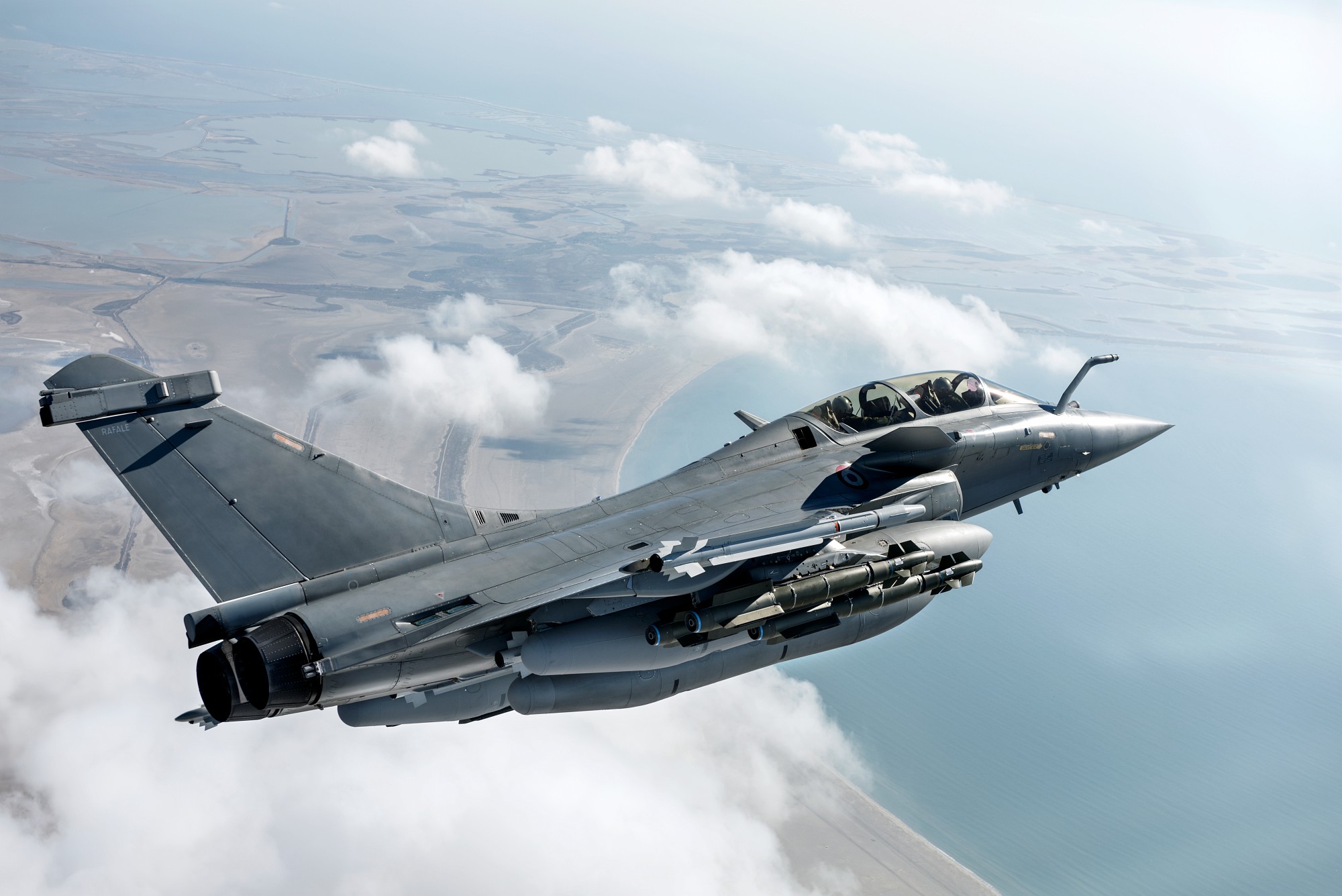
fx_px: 2088
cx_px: 671
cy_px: 448
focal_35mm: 56
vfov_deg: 24.2
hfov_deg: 35.6
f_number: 6.3
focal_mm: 56
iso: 80
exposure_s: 1/640
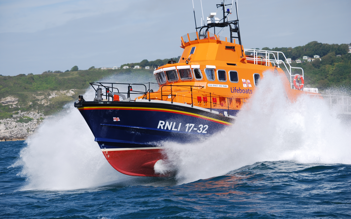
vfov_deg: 8.7
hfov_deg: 13.9
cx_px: 176
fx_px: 1444
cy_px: 115
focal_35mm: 151
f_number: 6.3
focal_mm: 98
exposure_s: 1/640
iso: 100
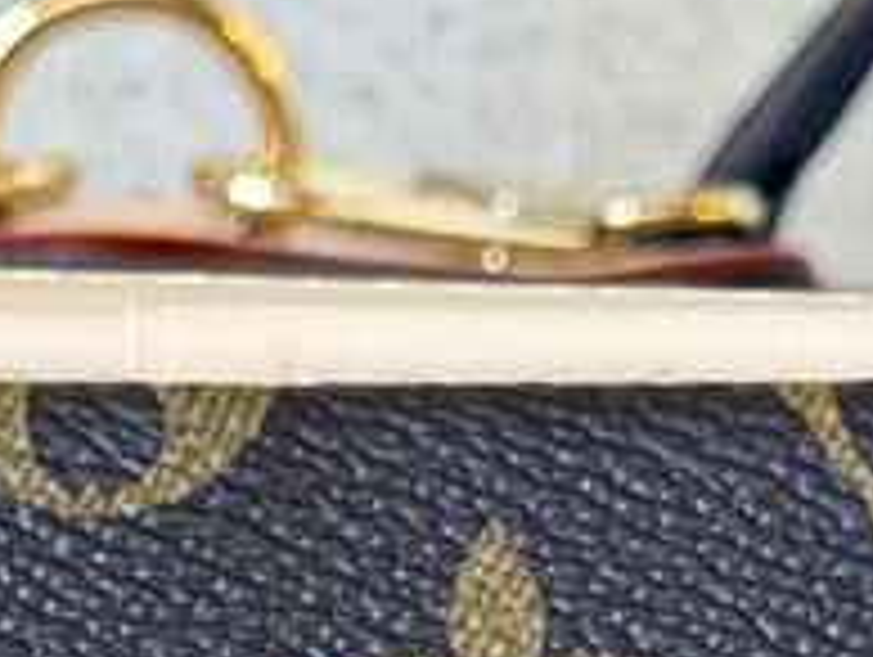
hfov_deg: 7.9
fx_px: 6287
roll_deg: -1.2
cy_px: 1197
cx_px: 86
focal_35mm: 249
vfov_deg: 5.9
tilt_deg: -28.2
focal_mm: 6.76
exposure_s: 1/57
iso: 100
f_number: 1.78
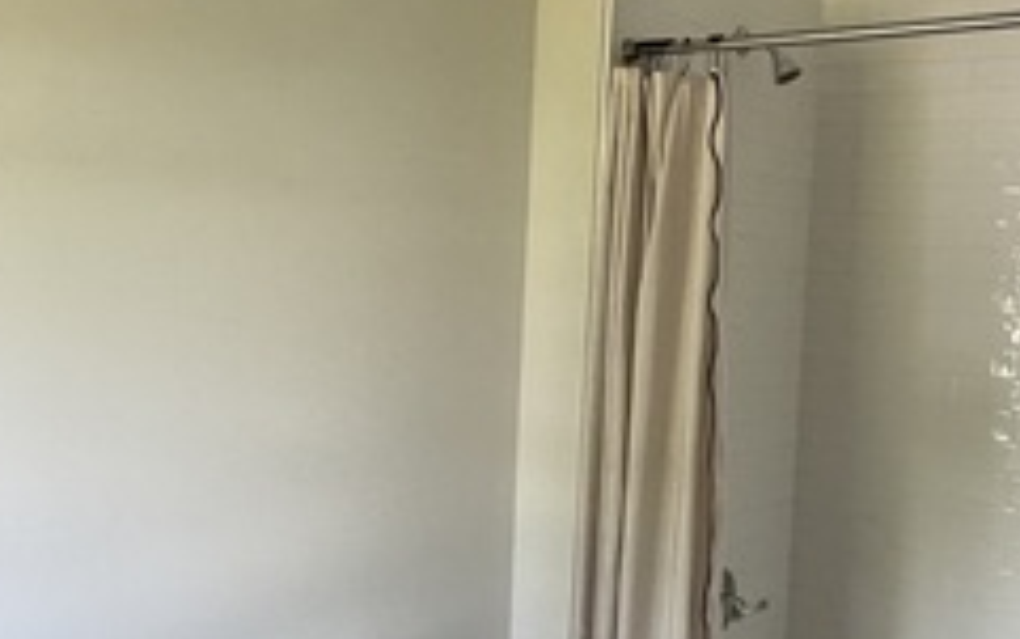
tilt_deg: -4.0
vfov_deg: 31.3
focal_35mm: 41
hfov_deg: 46.8
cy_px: 322
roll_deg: -2.9
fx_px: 1141
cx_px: 739
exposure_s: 1/121
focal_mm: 2.22
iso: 320
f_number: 2.2
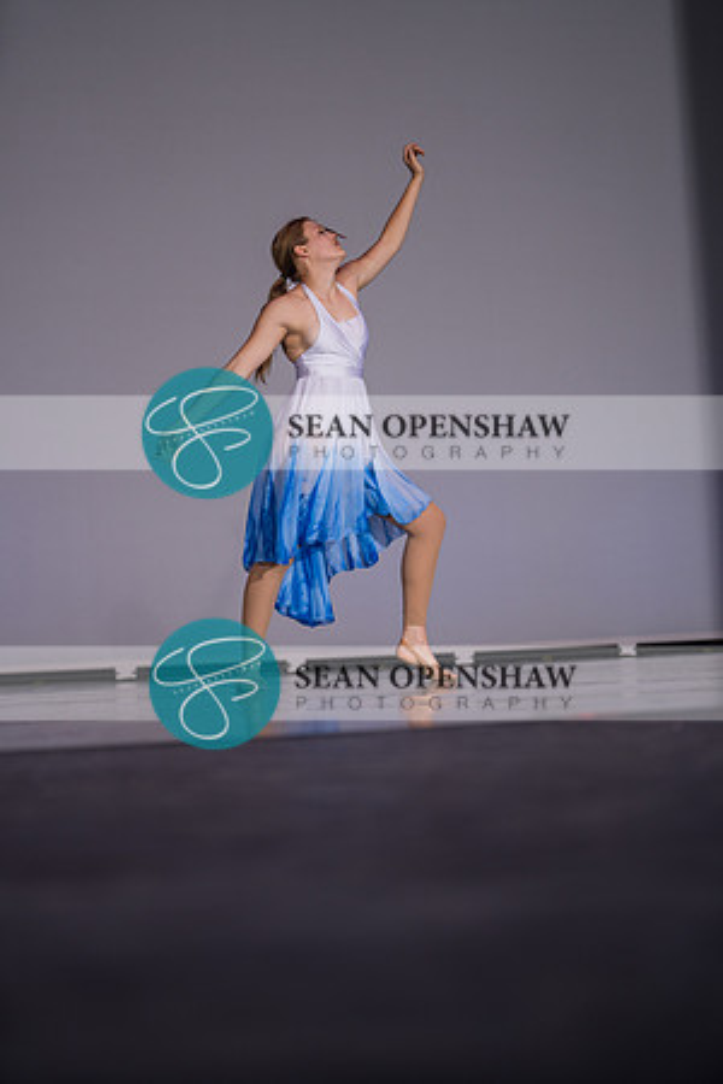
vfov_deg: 28.8
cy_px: 542
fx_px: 2109
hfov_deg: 19.5
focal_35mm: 70
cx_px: 362
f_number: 2.8
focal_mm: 70
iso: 400
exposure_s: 1/500
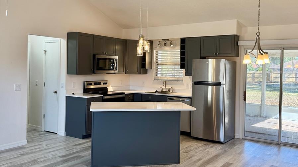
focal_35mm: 35
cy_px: 72
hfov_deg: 56.6
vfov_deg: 33.7
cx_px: 149
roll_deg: -0.9
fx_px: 277
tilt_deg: -0.5
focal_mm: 6.76
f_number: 1.78
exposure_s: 1/120
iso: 80
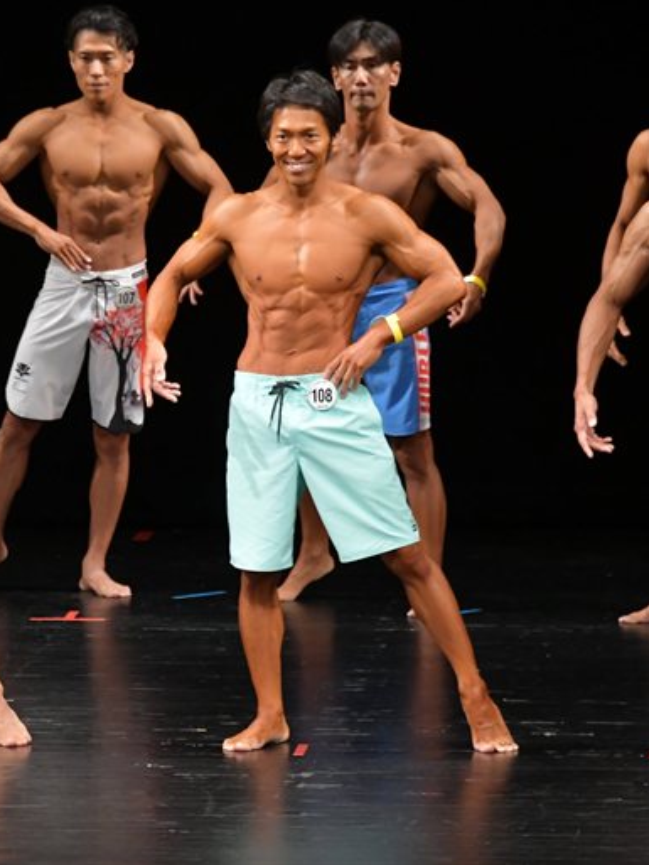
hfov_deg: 4.0
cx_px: -1
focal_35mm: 370
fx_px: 9245
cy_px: 432
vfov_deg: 5.4
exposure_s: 1/400
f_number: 5.6
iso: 3200
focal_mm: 170
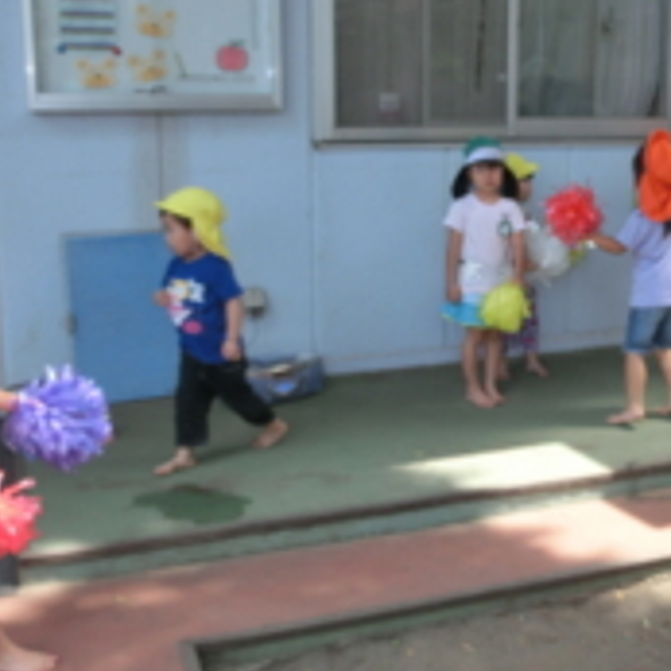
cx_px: 531
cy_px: 272
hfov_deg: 33.7
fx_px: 1075
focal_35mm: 49
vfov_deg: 34.6
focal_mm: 4.24
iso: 80
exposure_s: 1/200
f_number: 3
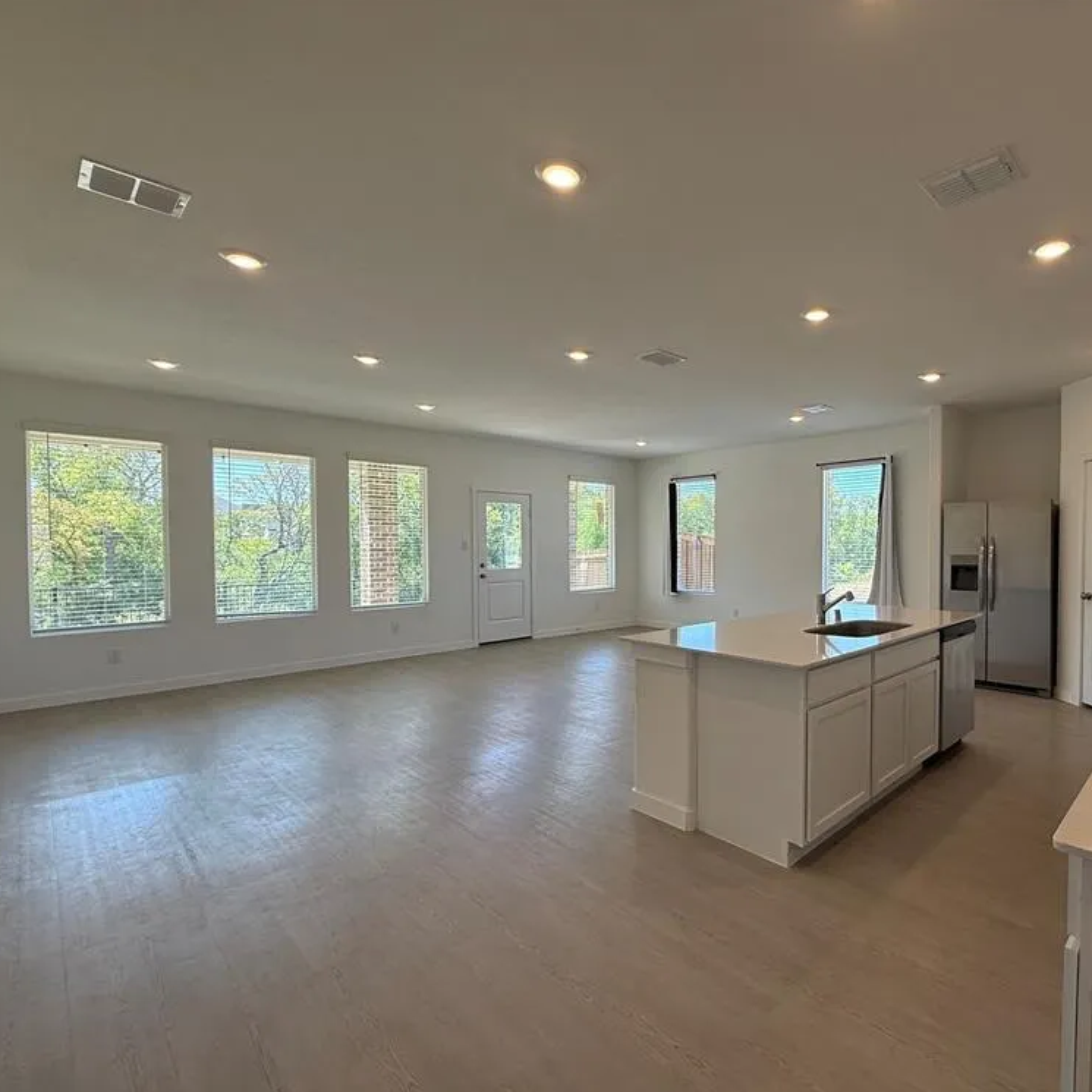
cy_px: 557
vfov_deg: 84.0
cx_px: 693
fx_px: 607
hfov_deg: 82.1
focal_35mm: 17
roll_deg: -0.1
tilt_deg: -1.4
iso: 64
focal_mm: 2.22
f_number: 2.2
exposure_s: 1/138
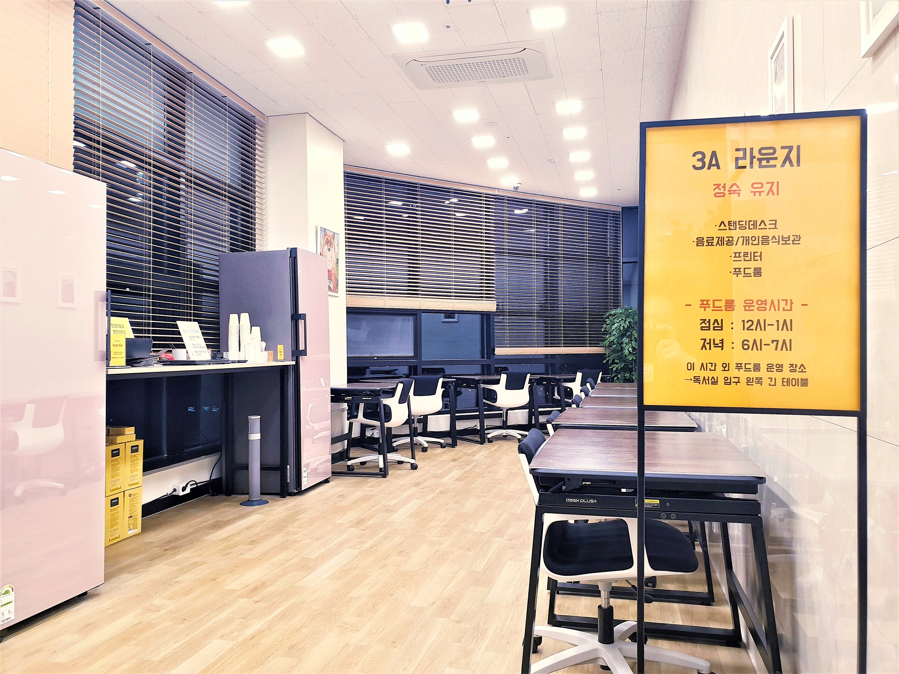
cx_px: 450
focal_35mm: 26
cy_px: 337
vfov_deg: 53.1
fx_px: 675
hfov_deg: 67.3
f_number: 2.4
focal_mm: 4.3
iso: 160
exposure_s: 1/60
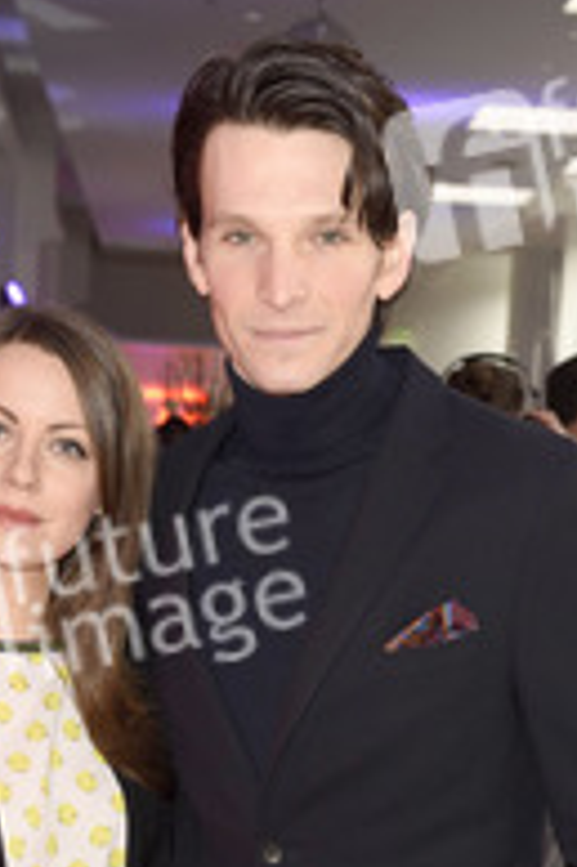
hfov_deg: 13.8
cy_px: 827
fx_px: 2384
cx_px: 206
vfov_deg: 20.1
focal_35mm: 99
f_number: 5.6
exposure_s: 1/160
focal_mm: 48
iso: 500
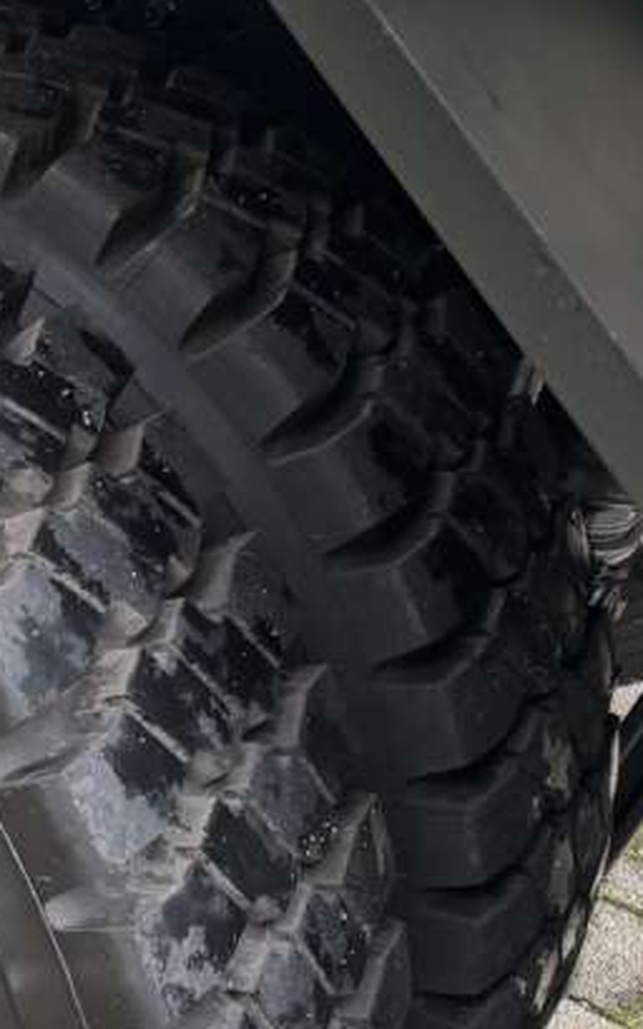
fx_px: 1880
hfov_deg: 15.6
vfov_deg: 30.3
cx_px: -628
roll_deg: -0.9
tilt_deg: -32.1
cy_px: 725
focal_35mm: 67
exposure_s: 1/121
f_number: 1.78
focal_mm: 6.76
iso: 160
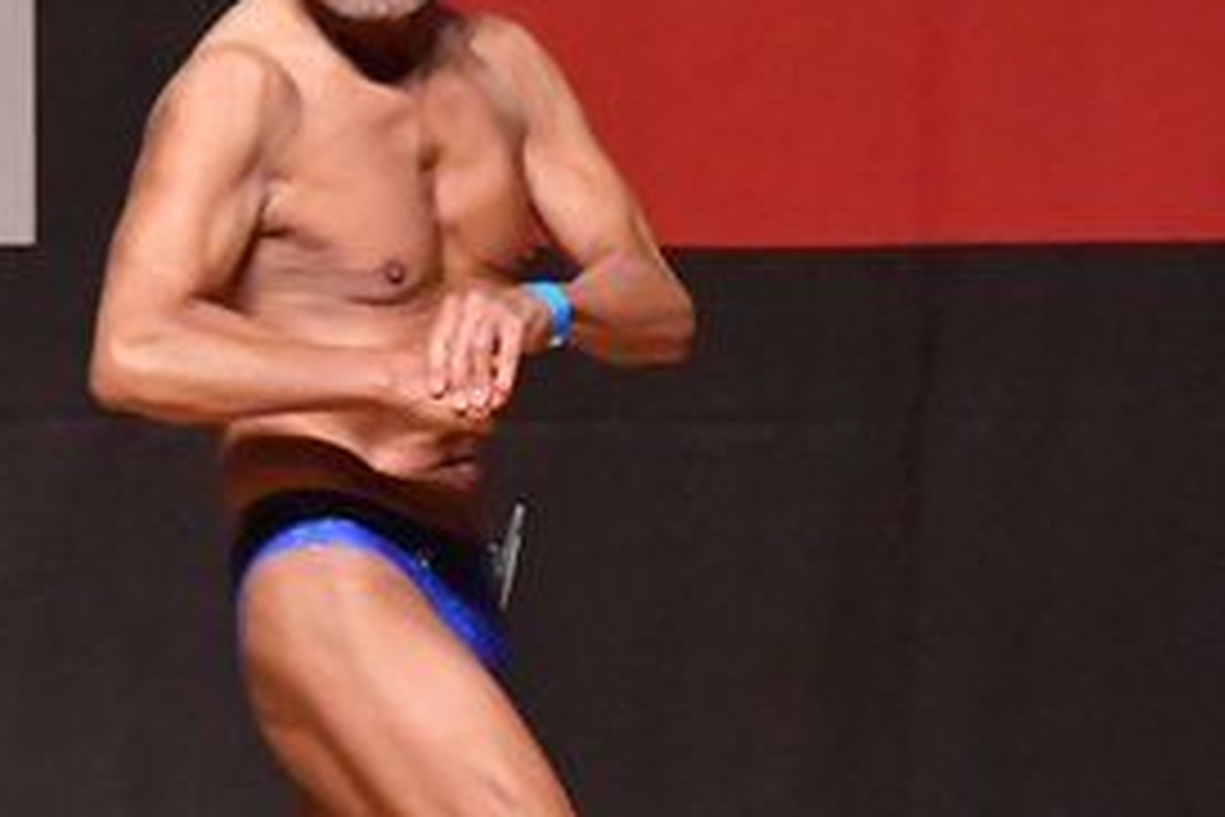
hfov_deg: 2.6
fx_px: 27492
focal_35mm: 808
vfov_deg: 1.7
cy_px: 611
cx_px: 420
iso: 12800
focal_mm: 190
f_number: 5.6
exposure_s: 1/400
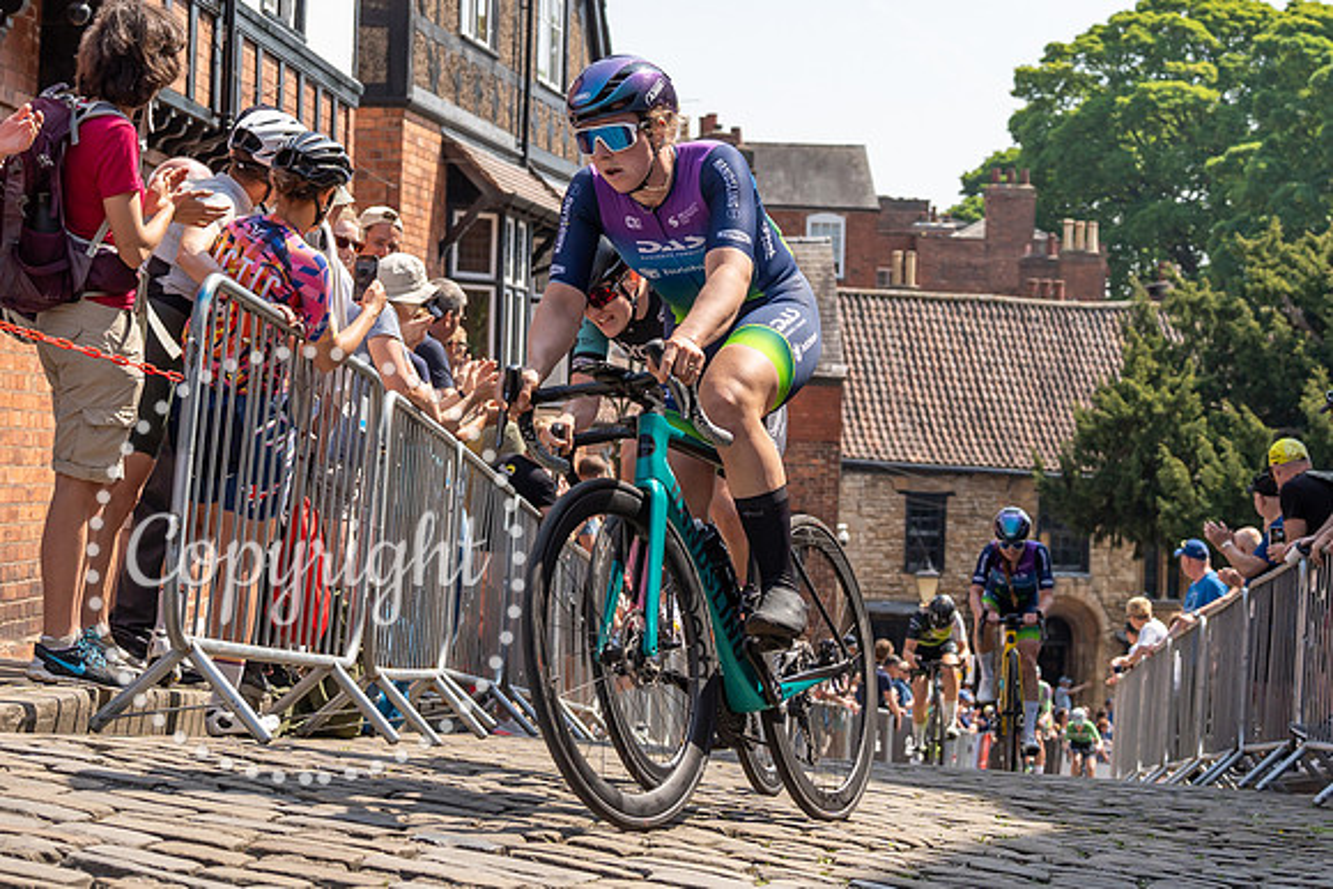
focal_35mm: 80
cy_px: 372
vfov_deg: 17.1
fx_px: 2957
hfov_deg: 25.4
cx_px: 666
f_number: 3.5
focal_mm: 38
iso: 160
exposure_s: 1/2500
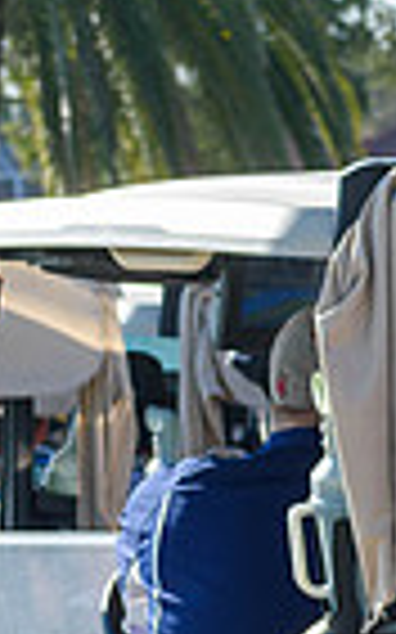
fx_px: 7623
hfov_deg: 3.0
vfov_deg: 4.7
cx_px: 711
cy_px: 839
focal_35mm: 441
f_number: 6.3
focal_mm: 70
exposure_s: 1/640
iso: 200
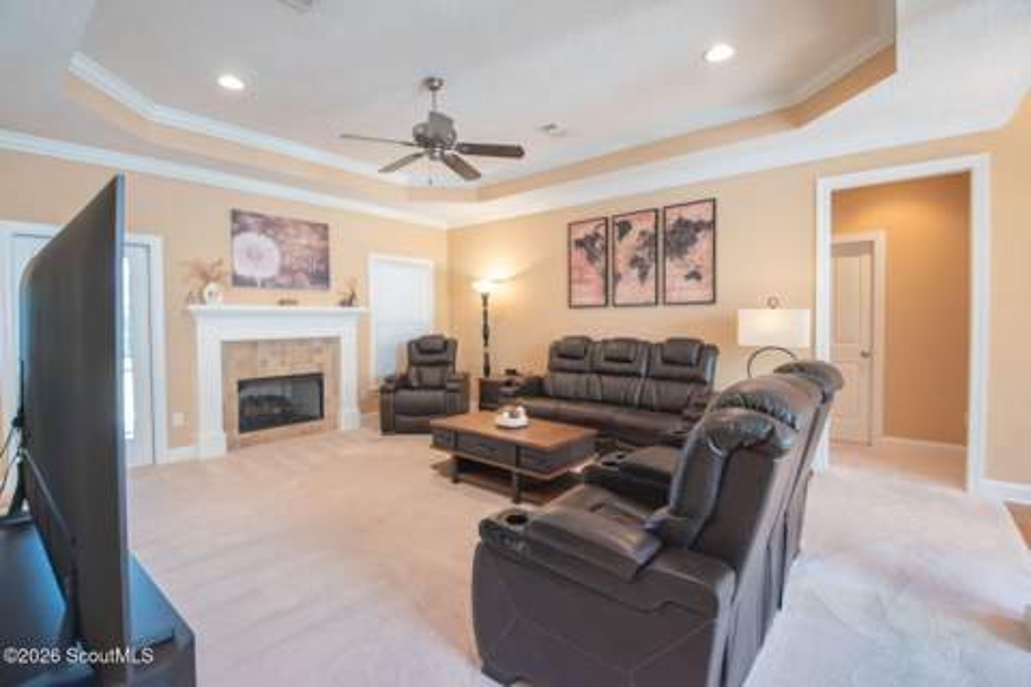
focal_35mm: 15
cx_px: 501
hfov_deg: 98.7
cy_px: 335
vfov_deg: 75.7
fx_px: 442
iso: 1250
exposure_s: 1/40
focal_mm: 10
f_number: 4.5
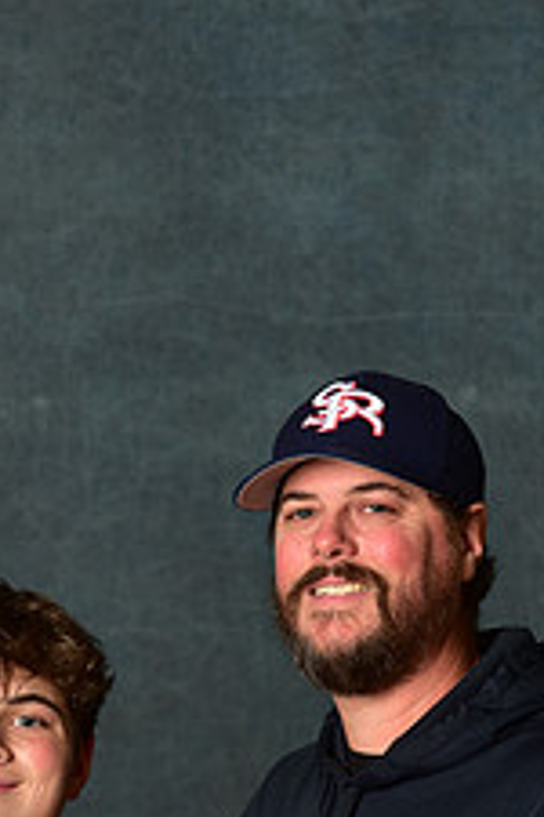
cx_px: 107
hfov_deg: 5.1
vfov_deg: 7.5
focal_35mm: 271
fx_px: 6142
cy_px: 988
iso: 200
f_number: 4.5
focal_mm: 105
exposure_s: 1/160
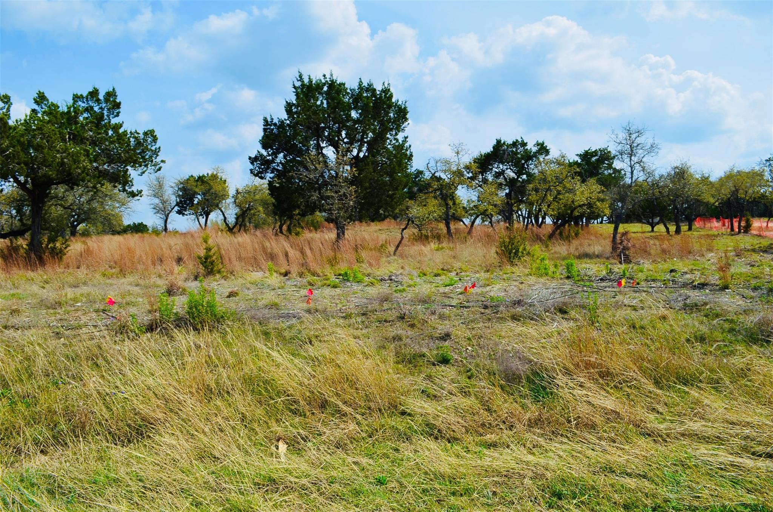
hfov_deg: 67.5
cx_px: 386
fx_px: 578
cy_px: 256
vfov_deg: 47.7
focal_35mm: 27
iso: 100
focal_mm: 18
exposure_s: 1/125
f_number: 11
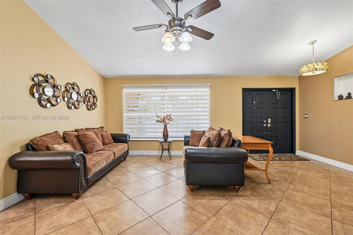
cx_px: 176
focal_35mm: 15
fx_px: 147
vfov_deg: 77.3
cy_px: 118
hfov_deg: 100.4
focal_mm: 15
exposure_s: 1/20
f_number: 7.1
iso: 100
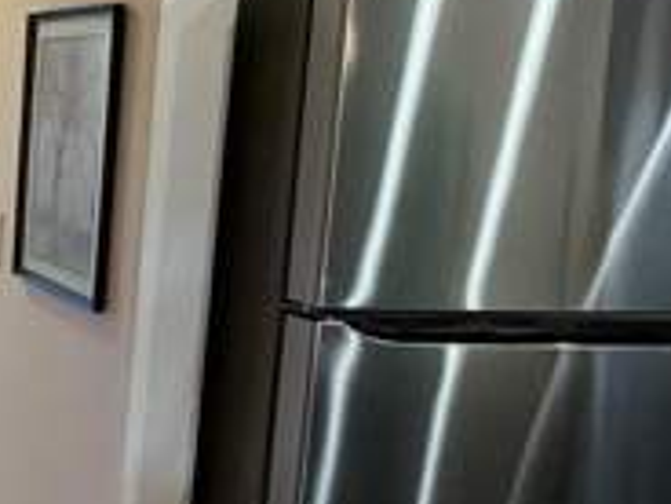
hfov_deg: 22.8
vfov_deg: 24.0
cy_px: 223
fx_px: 1182
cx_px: -438
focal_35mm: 61
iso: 320
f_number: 2.2
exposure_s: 1/60
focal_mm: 2.22
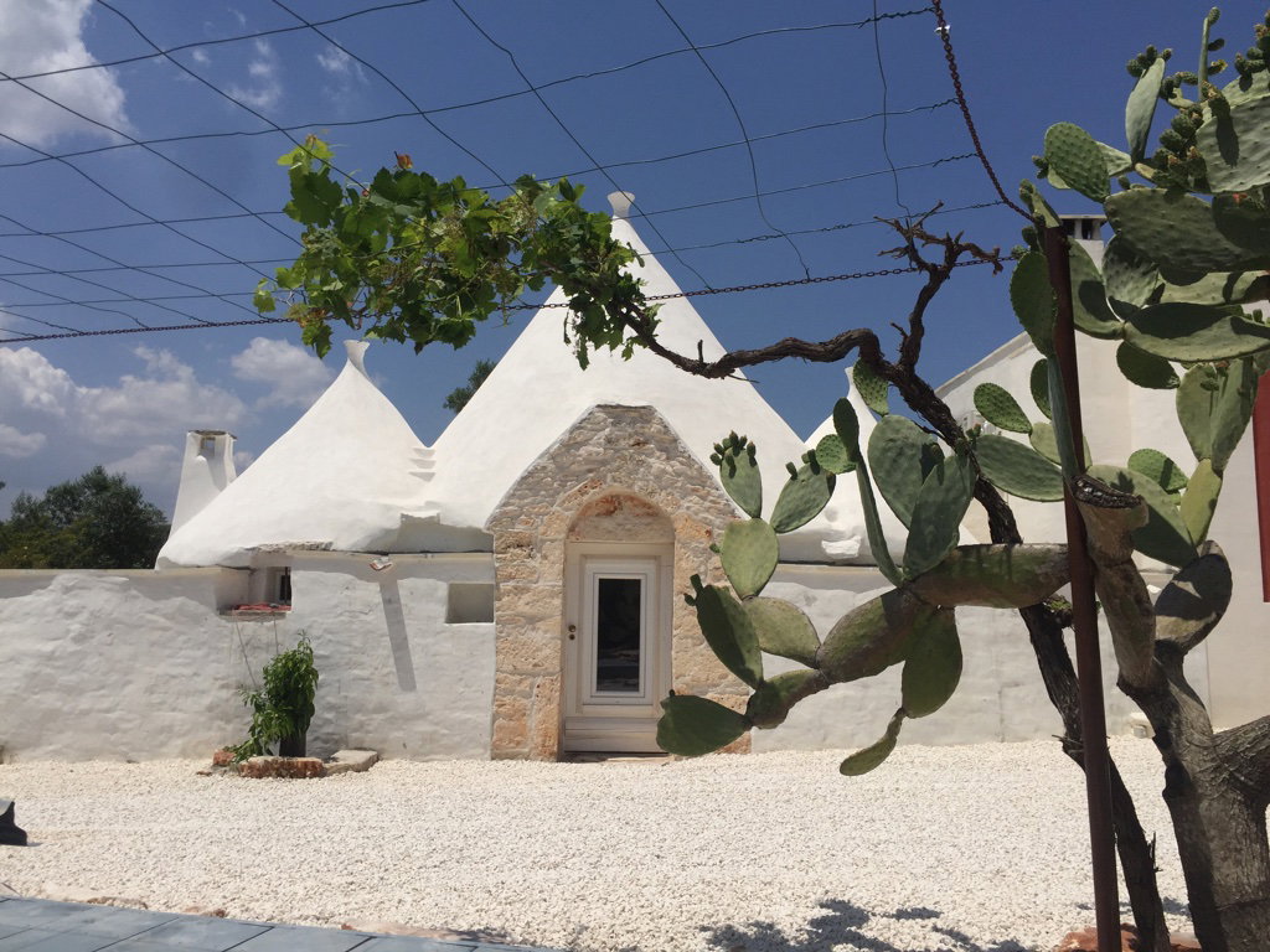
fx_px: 1064
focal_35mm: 29
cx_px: 635
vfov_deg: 48.2
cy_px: 476
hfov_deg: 61.7
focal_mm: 4.15
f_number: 2.2
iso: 32
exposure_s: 1/6623
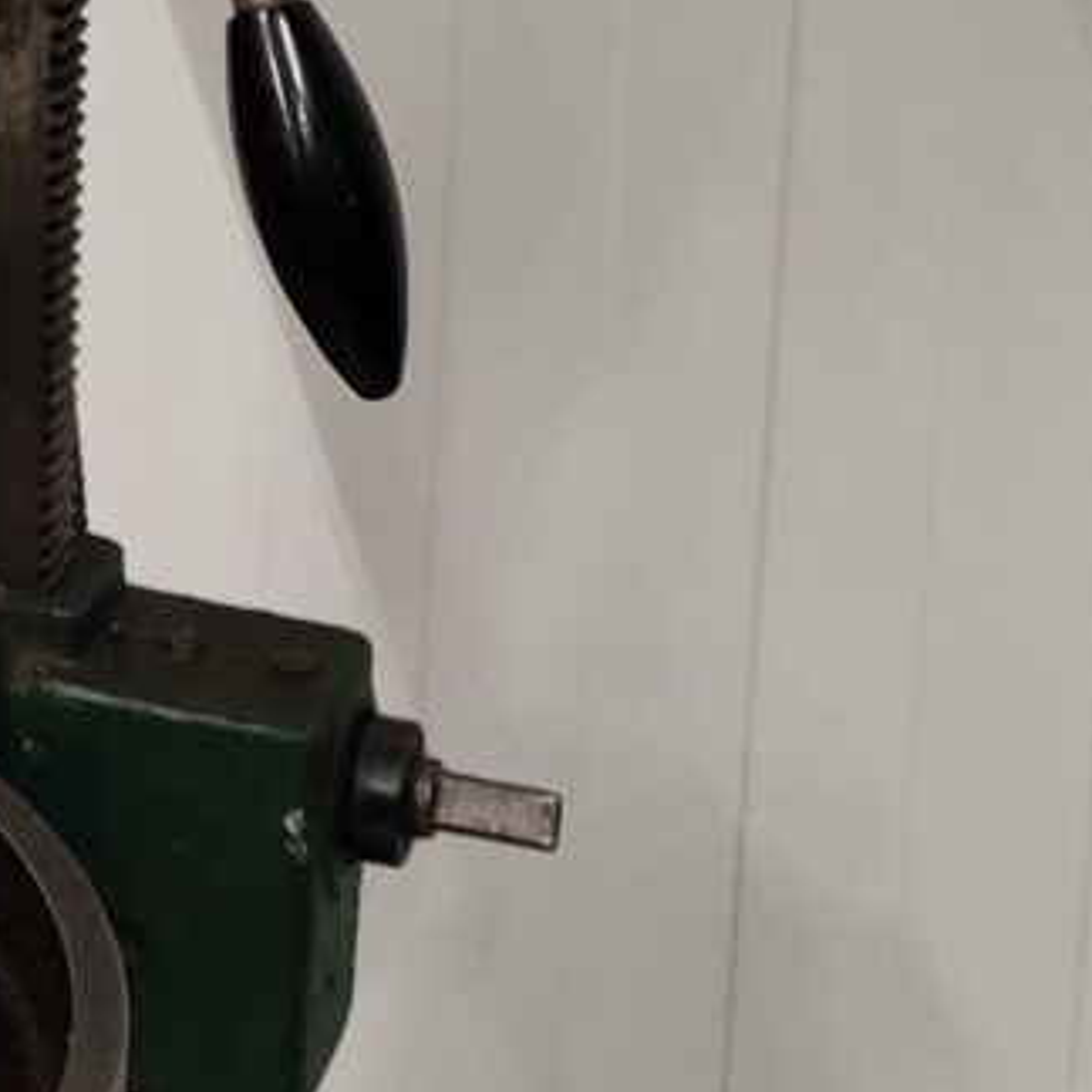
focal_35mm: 151
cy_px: -866
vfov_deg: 10.8
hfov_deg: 11.1
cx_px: -583
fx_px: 5389
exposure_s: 1/50
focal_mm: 4.75
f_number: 1.65
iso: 800
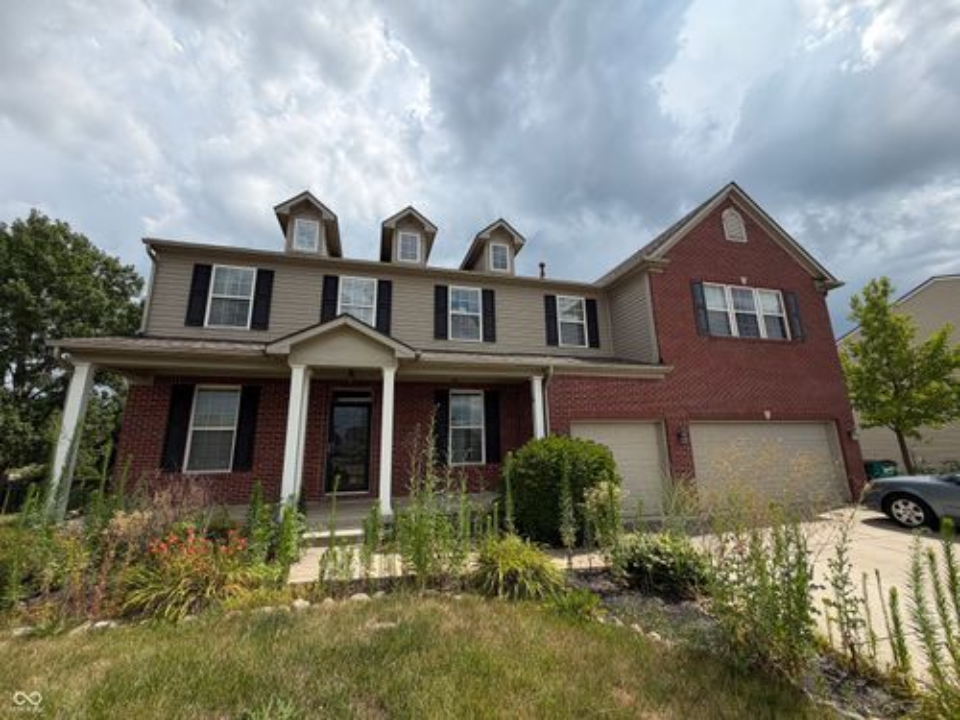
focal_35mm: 14
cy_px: 360
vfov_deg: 85.7
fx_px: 388
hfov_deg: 102.1
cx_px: 480
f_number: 2.2
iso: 20
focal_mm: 2.22
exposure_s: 1/985
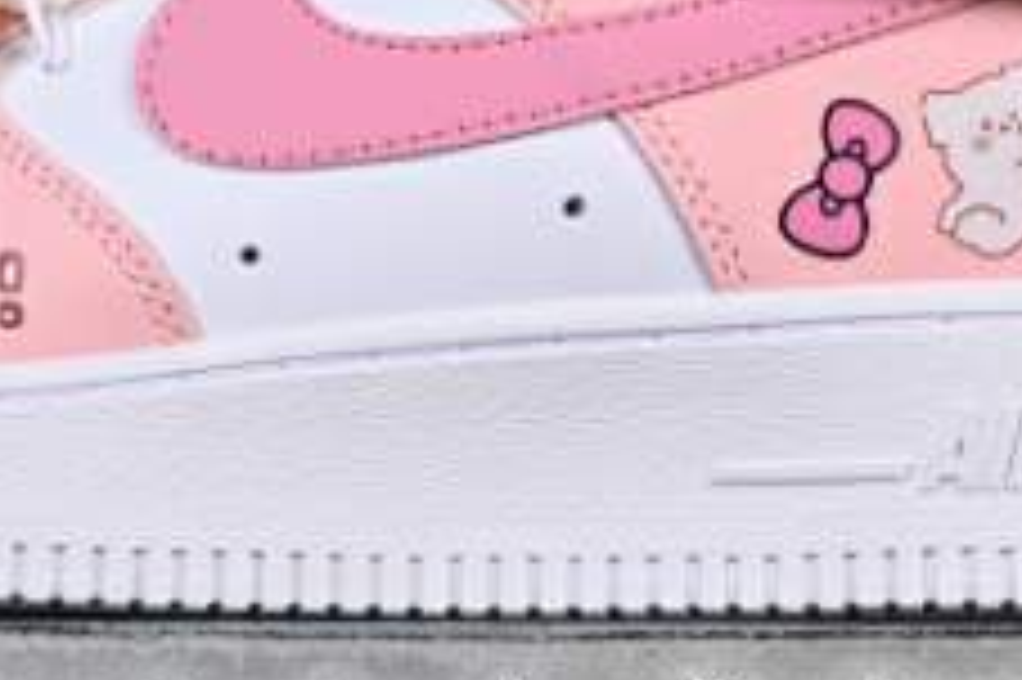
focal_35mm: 241
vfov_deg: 5.7
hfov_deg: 8.5
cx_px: 266
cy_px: -72
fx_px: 6837
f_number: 8
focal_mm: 50
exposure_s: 1/80
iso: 160
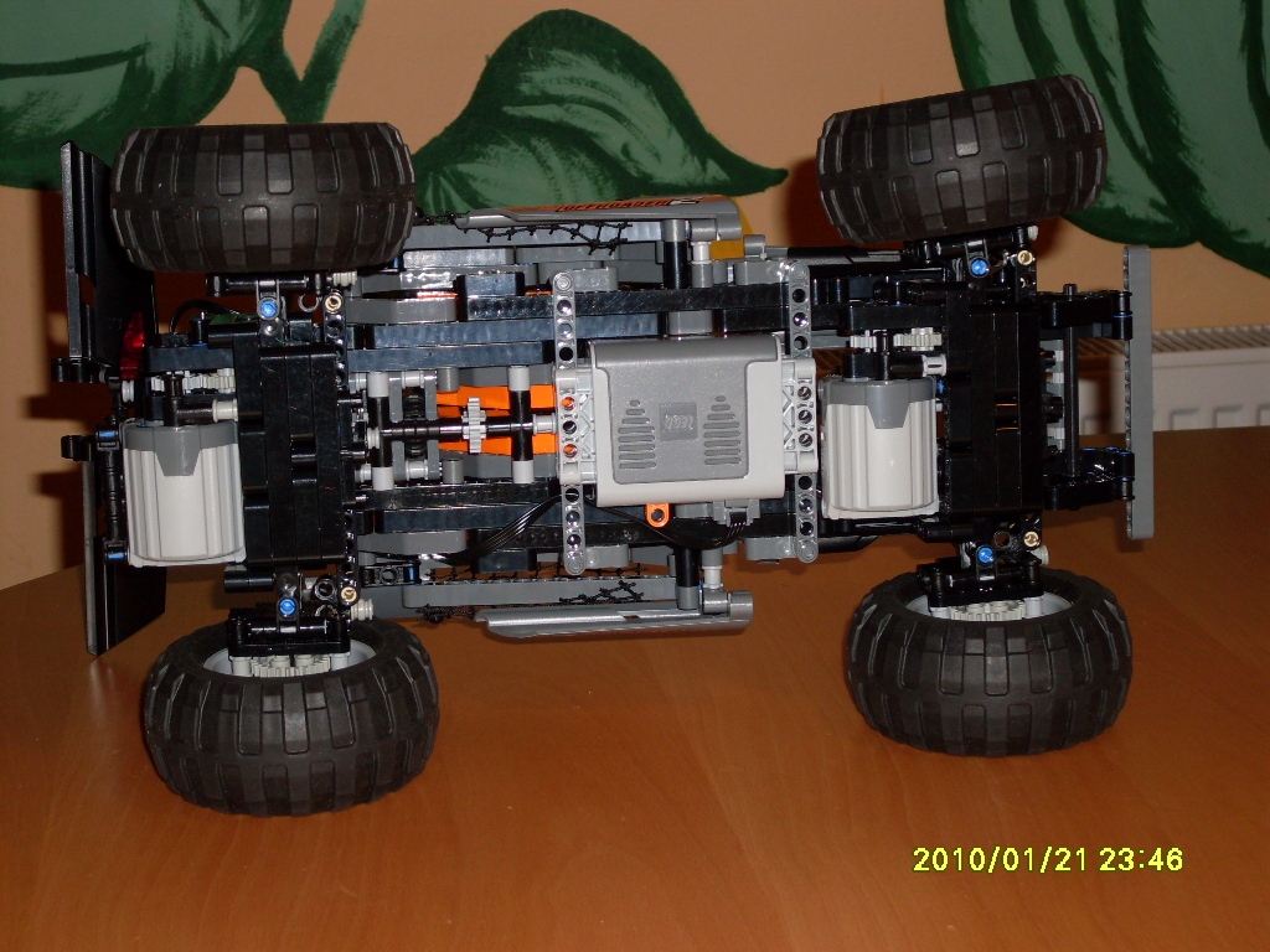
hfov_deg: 24.1
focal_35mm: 81
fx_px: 2972
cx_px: 635
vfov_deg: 18.2
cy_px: 476
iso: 100
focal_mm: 13.5
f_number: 4
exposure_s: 1/60
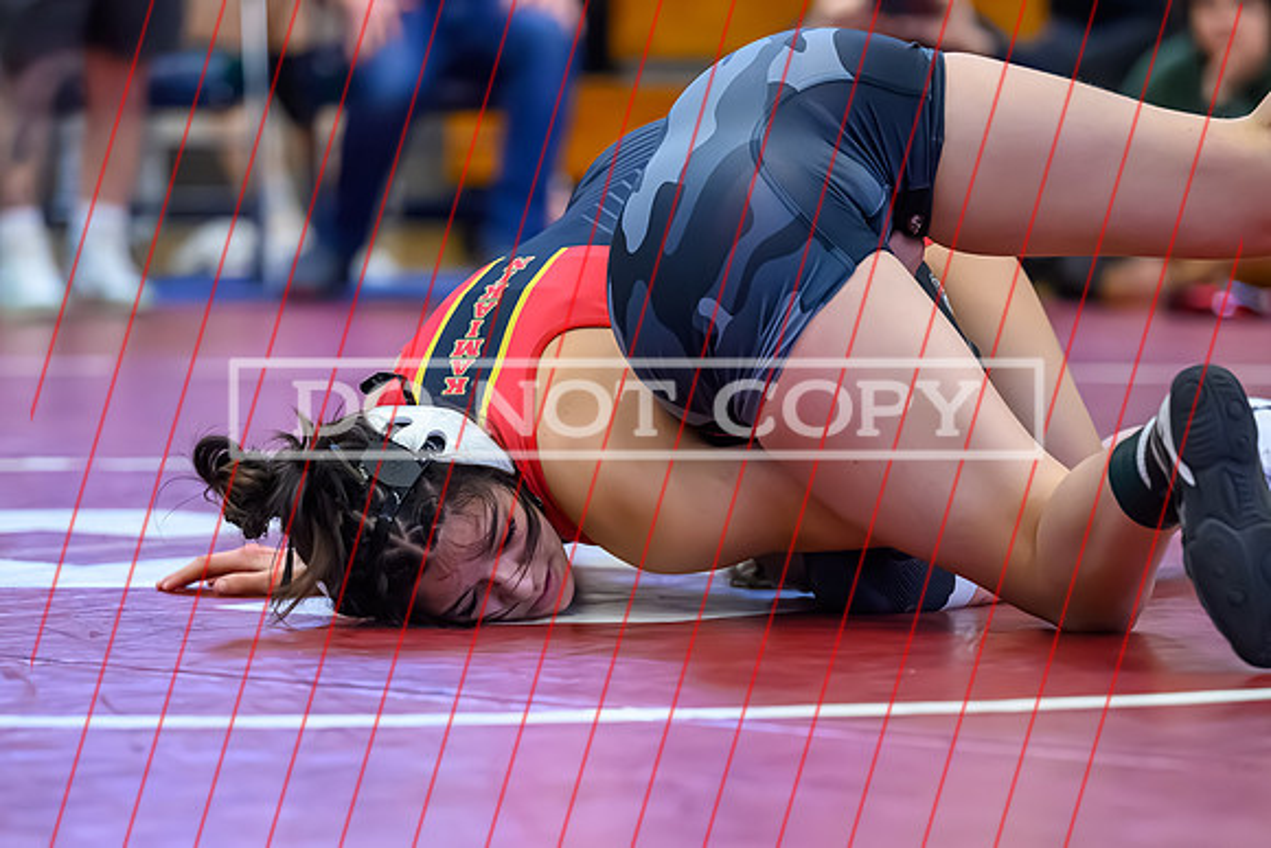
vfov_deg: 7.5
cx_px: 689
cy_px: 600
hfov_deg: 11.2
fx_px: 6500
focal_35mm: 184
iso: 10000
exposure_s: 1/640
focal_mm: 130
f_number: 2.8
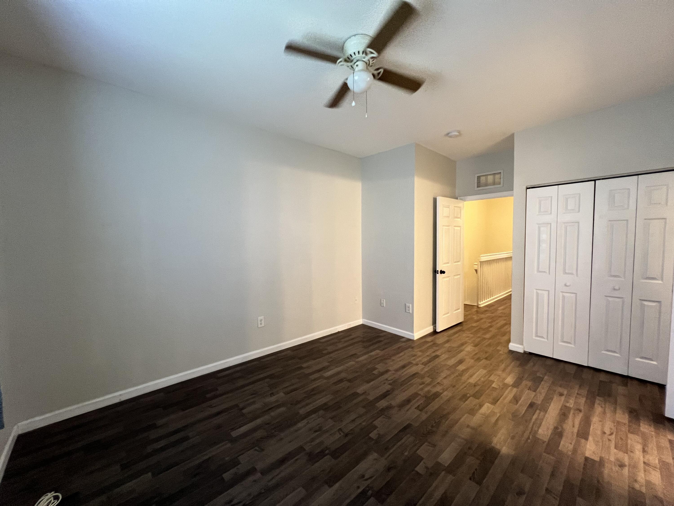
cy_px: 253
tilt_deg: -2.2
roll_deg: +0.8
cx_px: 337
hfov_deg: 106.2
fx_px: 253
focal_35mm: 13
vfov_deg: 89.9
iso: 320
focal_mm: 1.57
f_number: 1.8
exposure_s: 1/60
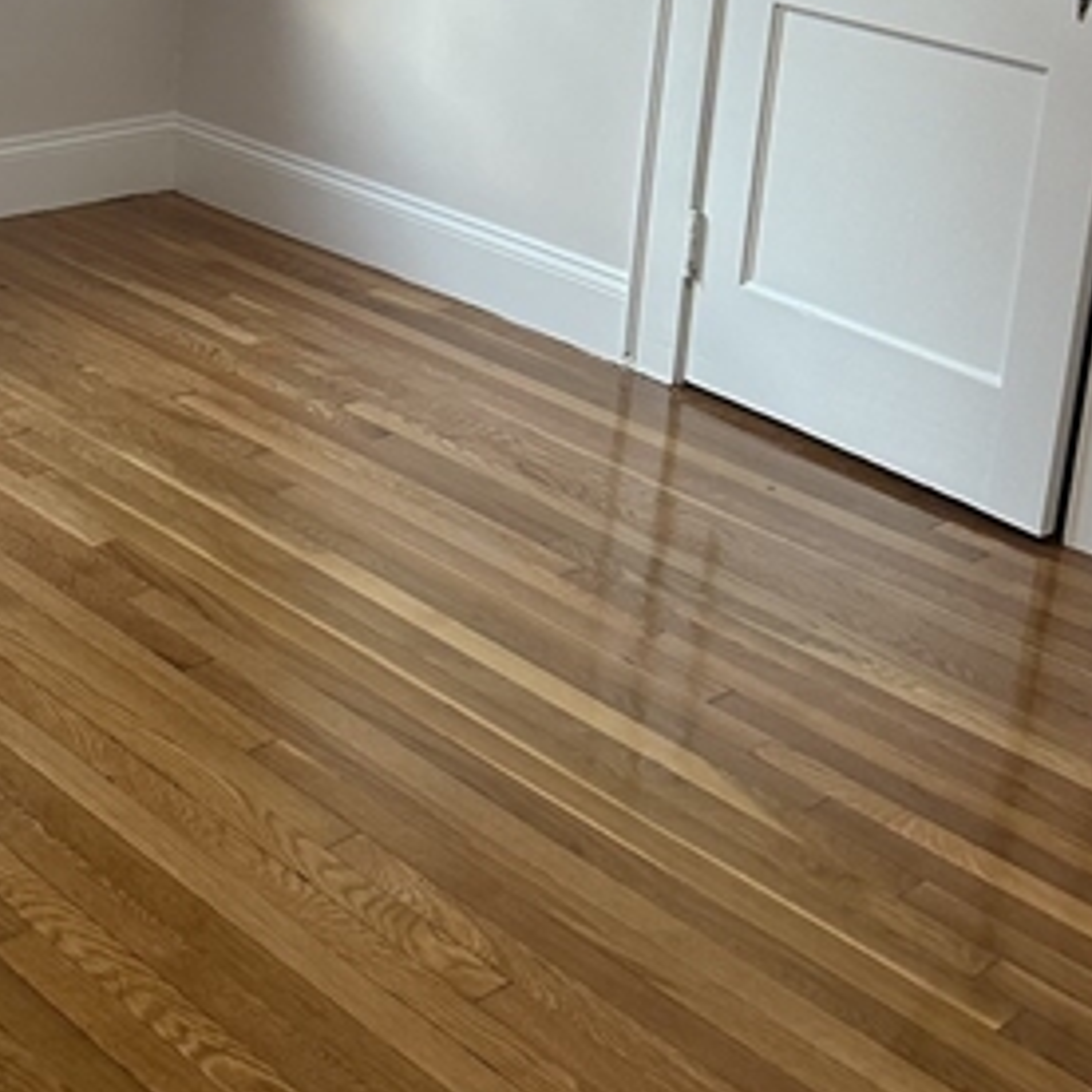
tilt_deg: -12.6
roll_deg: -3.4
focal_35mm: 59
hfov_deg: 27.9
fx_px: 2106
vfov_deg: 27.8
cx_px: 83
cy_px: 63
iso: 200
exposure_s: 1/120
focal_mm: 6.86
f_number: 1.78
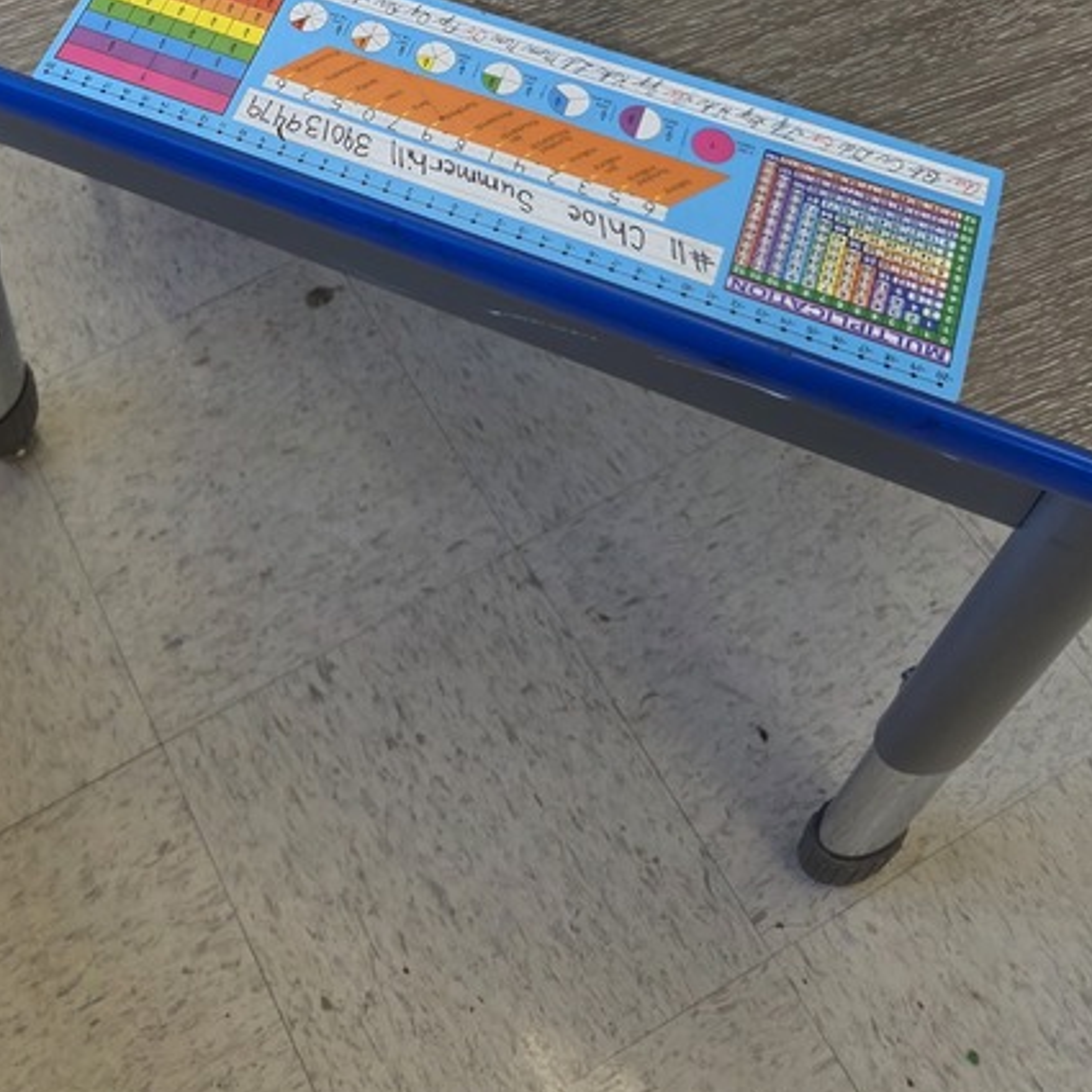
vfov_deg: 31.4
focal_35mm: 49
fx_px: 1749
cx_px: 236
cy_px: -64
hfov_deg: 33.8
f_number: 1.8
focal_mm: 5.4
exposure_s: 1/120
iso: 80
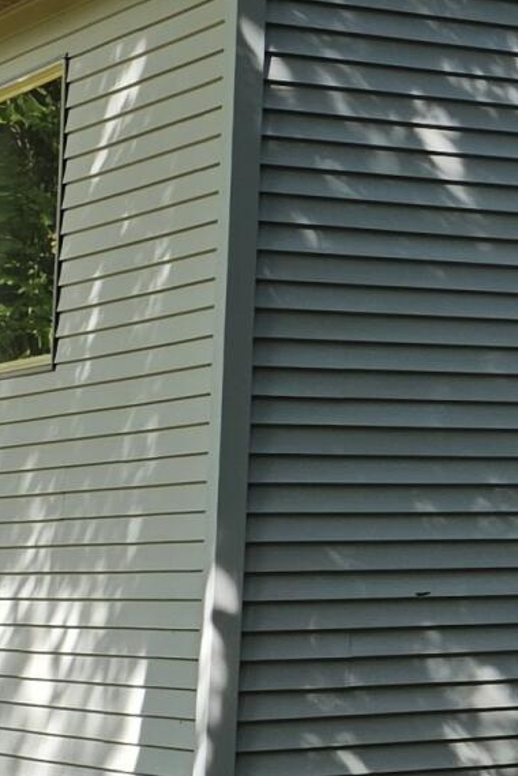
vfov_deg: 16.2
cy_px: 237
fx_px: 2719
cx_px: 1101
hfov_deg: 9.9
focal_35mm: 126
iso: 80
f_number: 1.7
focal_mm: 6.25
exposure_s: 1/1433
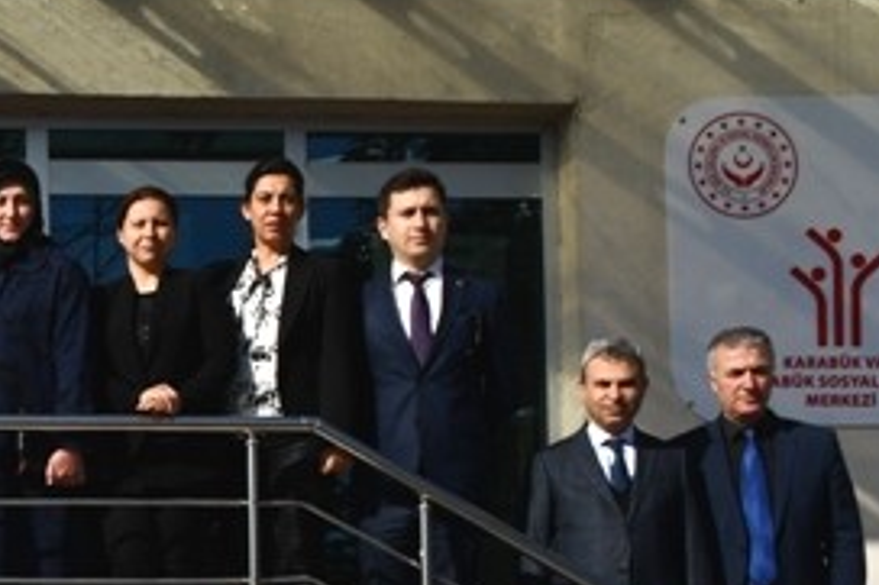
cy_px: 664
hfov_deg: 18.0
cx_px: -265
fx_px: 2587
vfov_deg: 12.6
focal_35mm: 106
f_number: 16
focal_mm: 24
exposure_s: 1/250
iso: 100
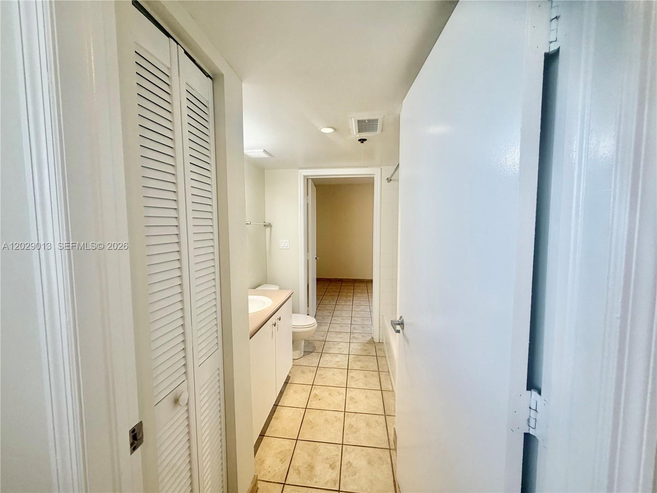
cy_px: 246
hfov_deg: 102.1
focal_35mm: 14
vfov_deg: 85.7
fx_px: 266
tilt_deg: -3.4
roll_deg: +0.7
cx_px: 328
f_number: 2.2
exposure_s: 1/120
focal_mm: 2.22
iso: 125
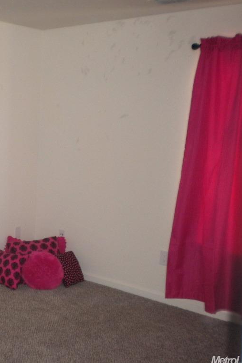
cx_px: 14
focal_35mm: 49
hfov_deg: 26.4
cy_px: 182
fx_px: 494
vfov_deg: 40.4
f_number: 3.1
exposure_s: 1/30
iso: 200
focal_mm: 6.3
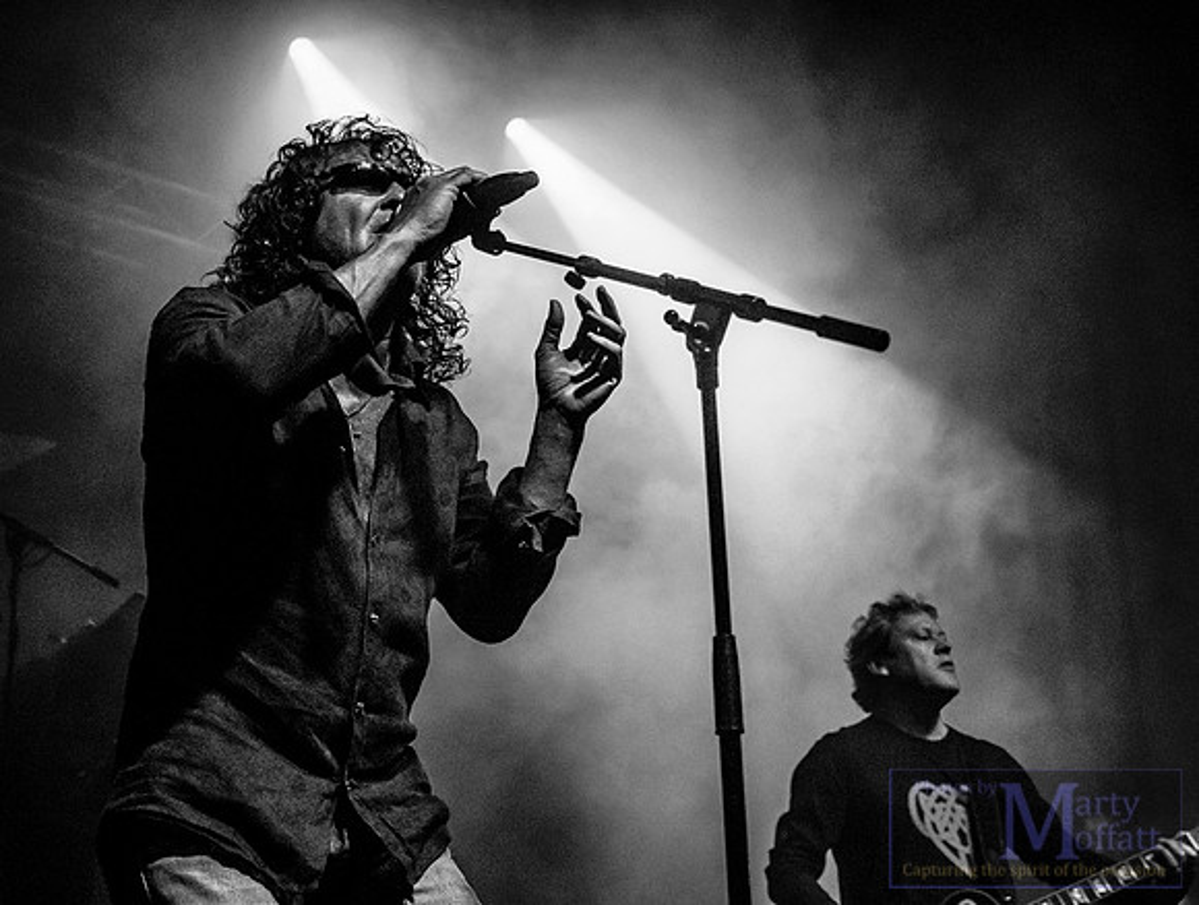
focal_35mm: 62
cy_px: 437
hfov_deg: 31.0
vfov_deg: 23.7
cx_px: 576
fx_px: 2162
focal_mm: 30
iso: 1600
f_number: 2.8
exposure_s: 1/125
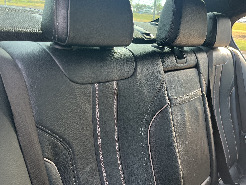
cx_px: 140
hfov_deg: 52.5
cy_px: 123
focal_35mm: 35
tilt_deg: -22.0
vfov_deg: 40.2
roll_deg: -7.3
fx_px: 249
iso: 64
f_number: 1.6
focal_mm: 5.1
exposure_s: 1/121
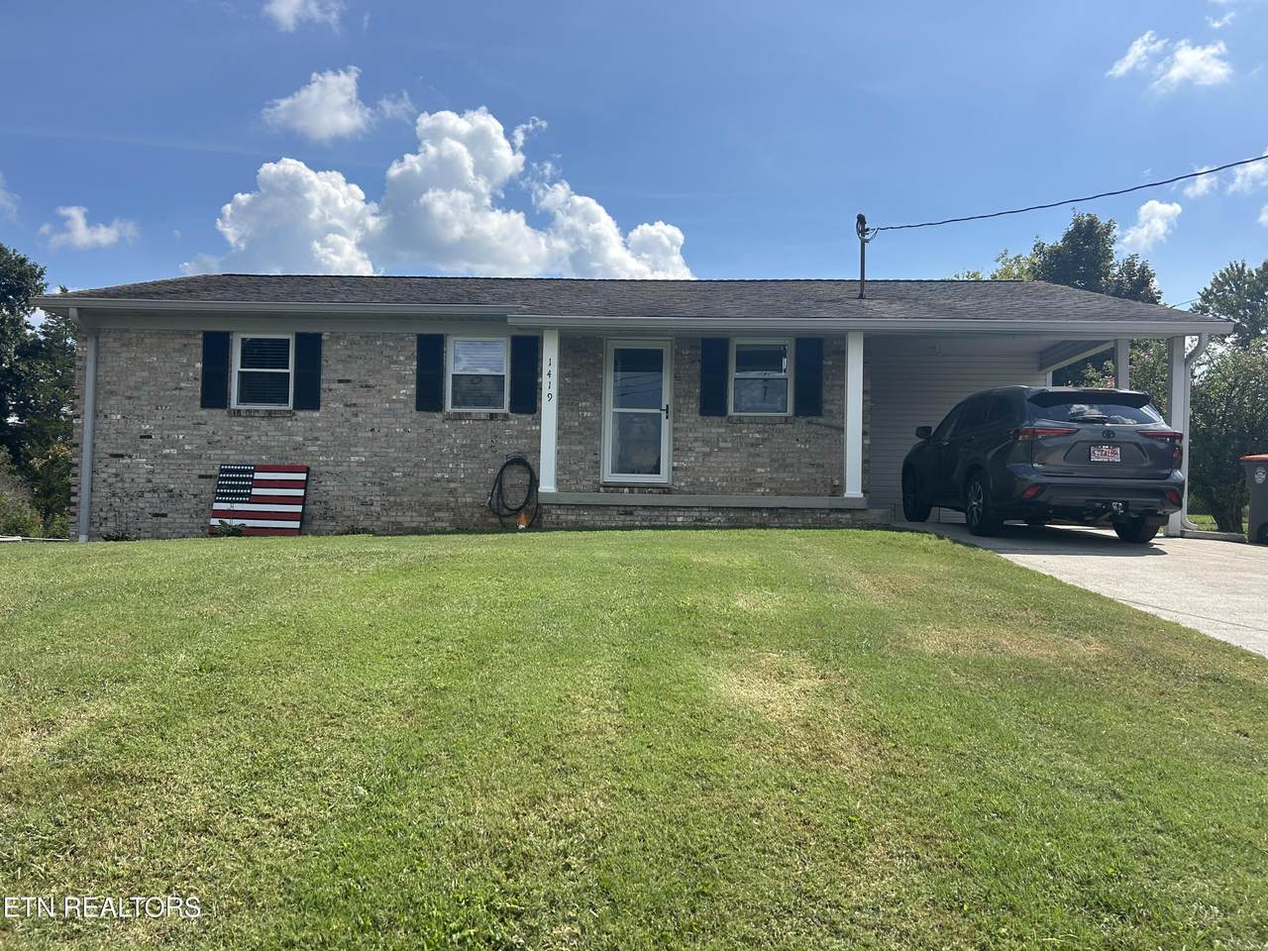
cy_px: 476
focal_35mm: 26
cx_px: 634
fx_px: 952
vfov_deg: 53.1
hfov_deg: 67.3
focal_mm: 5.7
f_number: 1.5
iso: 50
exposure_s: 1/4831
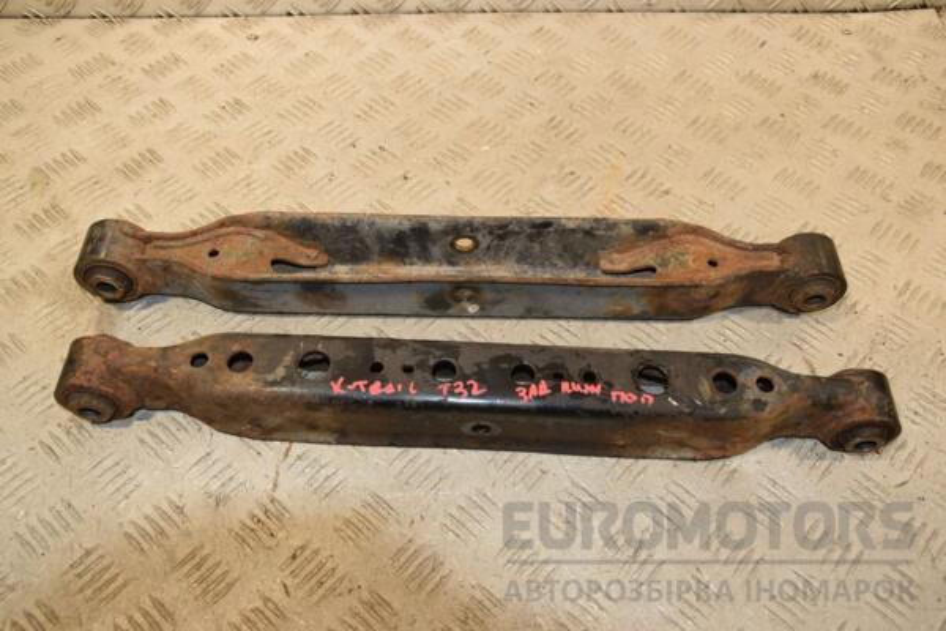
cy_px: 316
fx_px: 867
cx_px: 473
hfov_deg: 57.2
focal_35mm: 33
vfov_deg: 40.0
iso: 800
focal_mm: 22
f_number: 6.3
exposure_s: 1/200
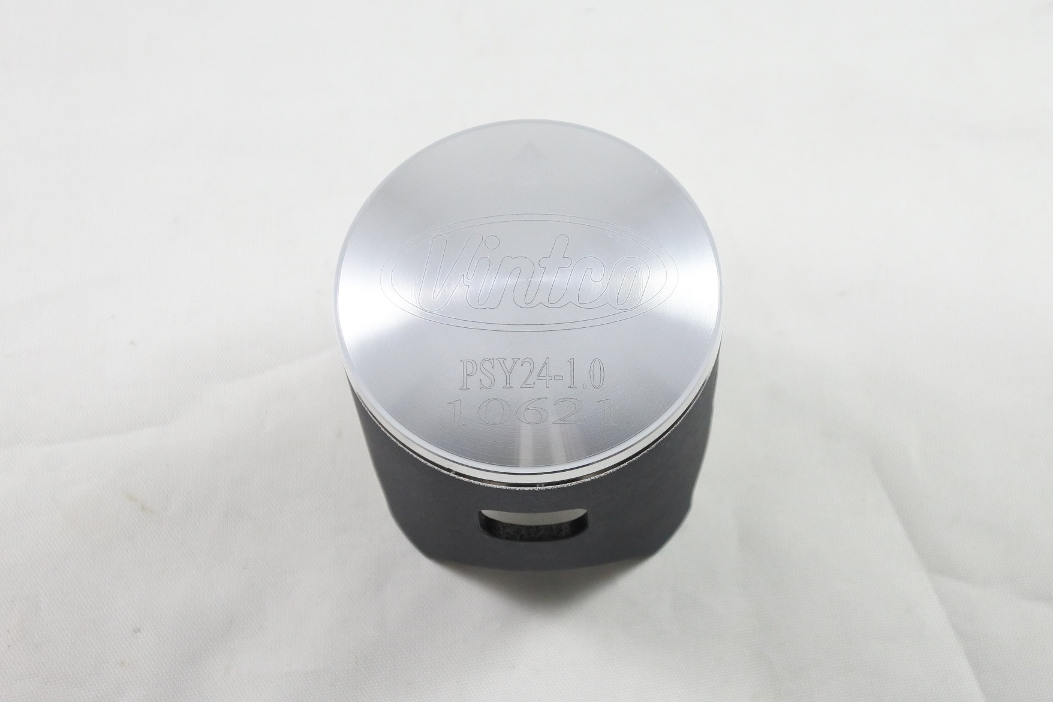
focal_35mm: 49
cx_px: 526
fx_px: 1433
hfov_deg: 40.3
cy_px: 351
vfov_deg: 27.5
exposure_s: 1/125
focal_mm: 18.4
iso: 720
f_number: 4.5
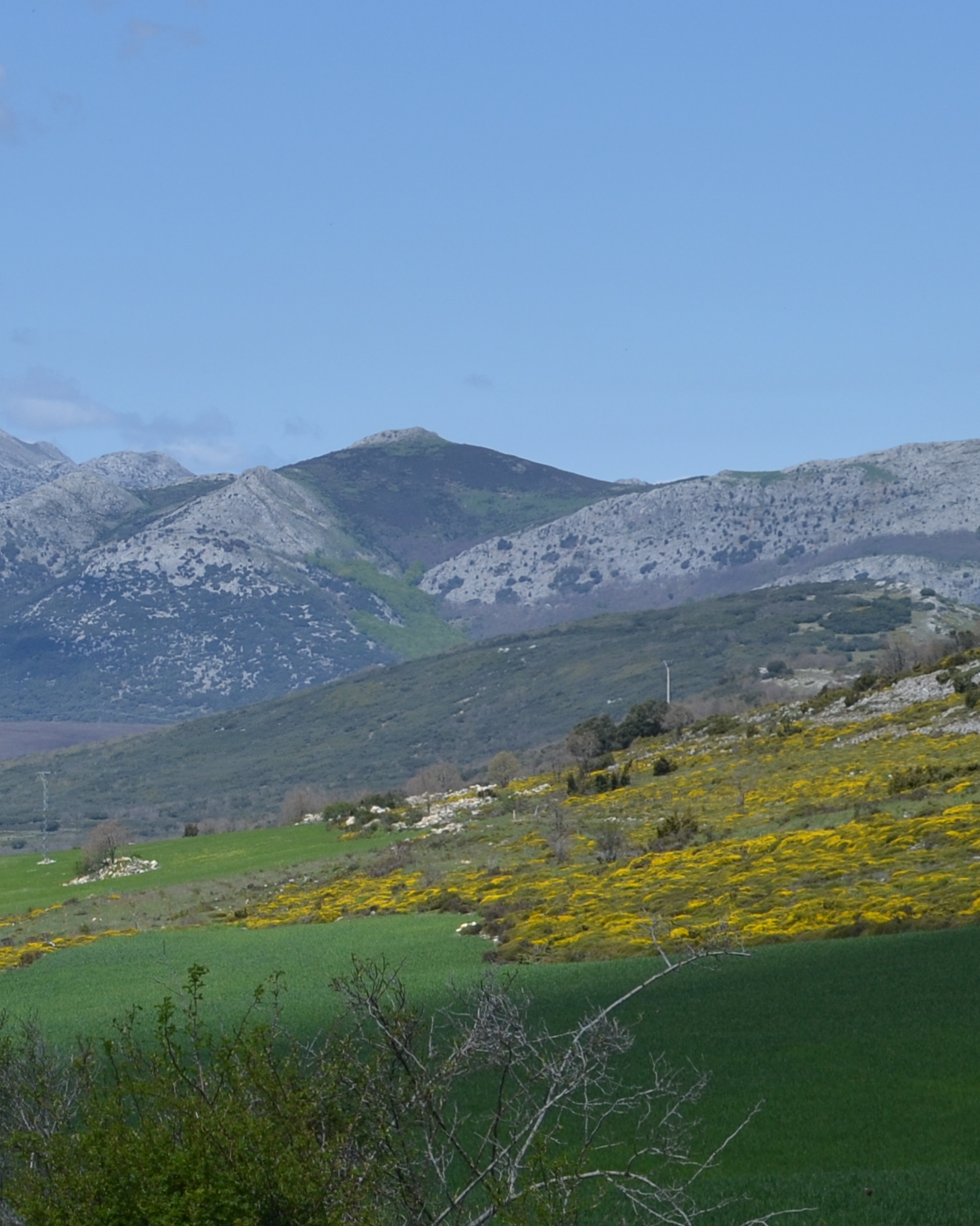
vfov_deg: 13.3
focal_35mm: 145
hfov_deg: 10.4
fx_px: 5273
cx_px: -213
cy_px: 615
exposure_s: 1/800
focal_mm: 35
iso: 100
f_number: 5.6
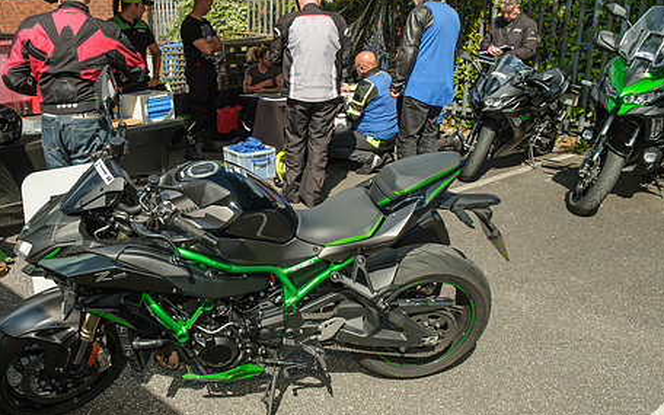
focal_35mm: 35
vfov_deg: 36.3
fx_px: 633
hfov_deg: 54.8
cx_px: 256
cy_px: 203
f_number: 7.1
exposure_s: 1/400
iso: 200
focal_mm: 18
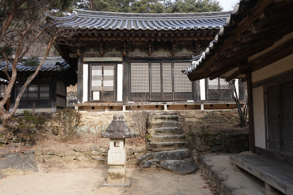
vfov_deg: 46.4
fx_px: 228
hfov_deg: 65.5
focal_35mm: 28
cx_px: 146
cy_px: 98
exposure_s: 1/100
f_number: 10
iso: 200
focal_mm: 28
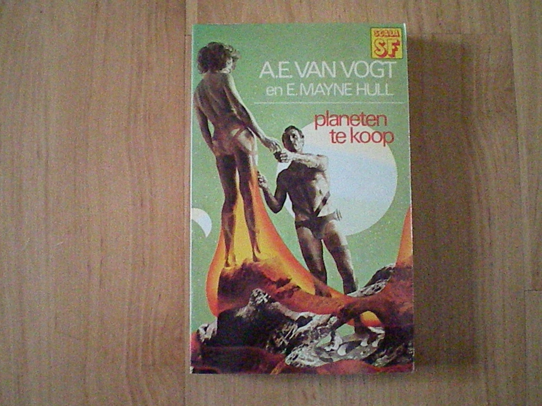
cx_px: 271
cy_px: 203
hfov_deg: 49.0
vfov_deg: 37.7
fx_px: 595
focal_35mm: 38
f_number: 3.1
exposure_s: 1/50
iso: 2943
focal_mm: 6.3
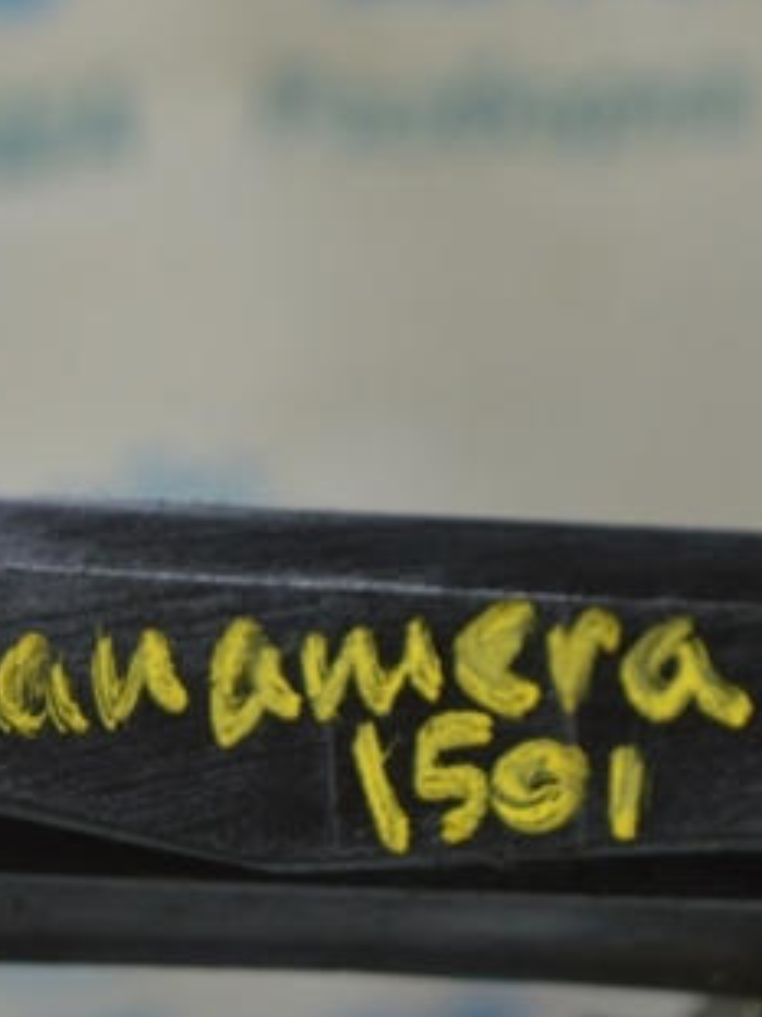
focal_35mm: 163
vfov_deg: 12.1
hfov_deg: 9.0
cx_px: -72
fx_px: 4787
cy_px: 443
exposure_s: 1/20
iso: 400
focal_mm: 55
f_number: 5.6
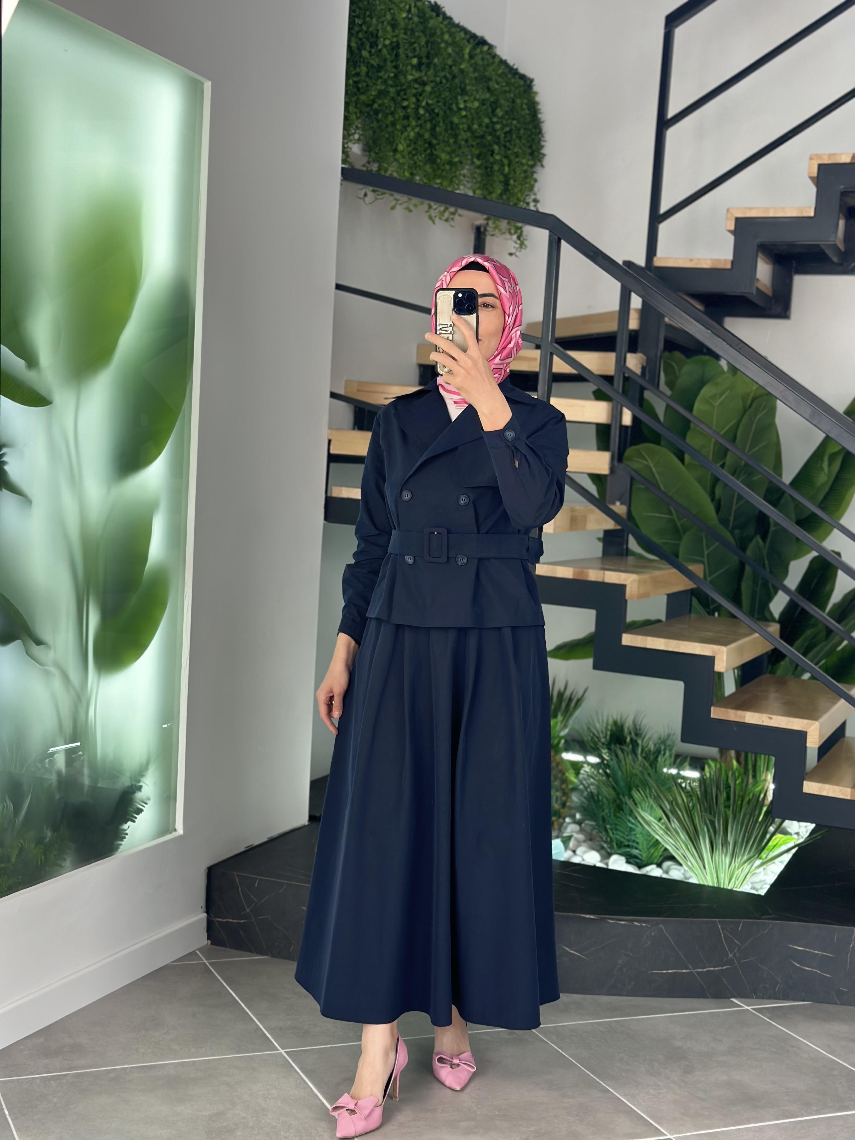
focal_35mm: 48
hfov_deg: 30.3
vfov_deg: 39.7
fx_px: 1581
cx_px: 428
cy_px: 570
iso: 80
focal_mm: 6.86
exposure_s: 1/214
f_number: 1.78
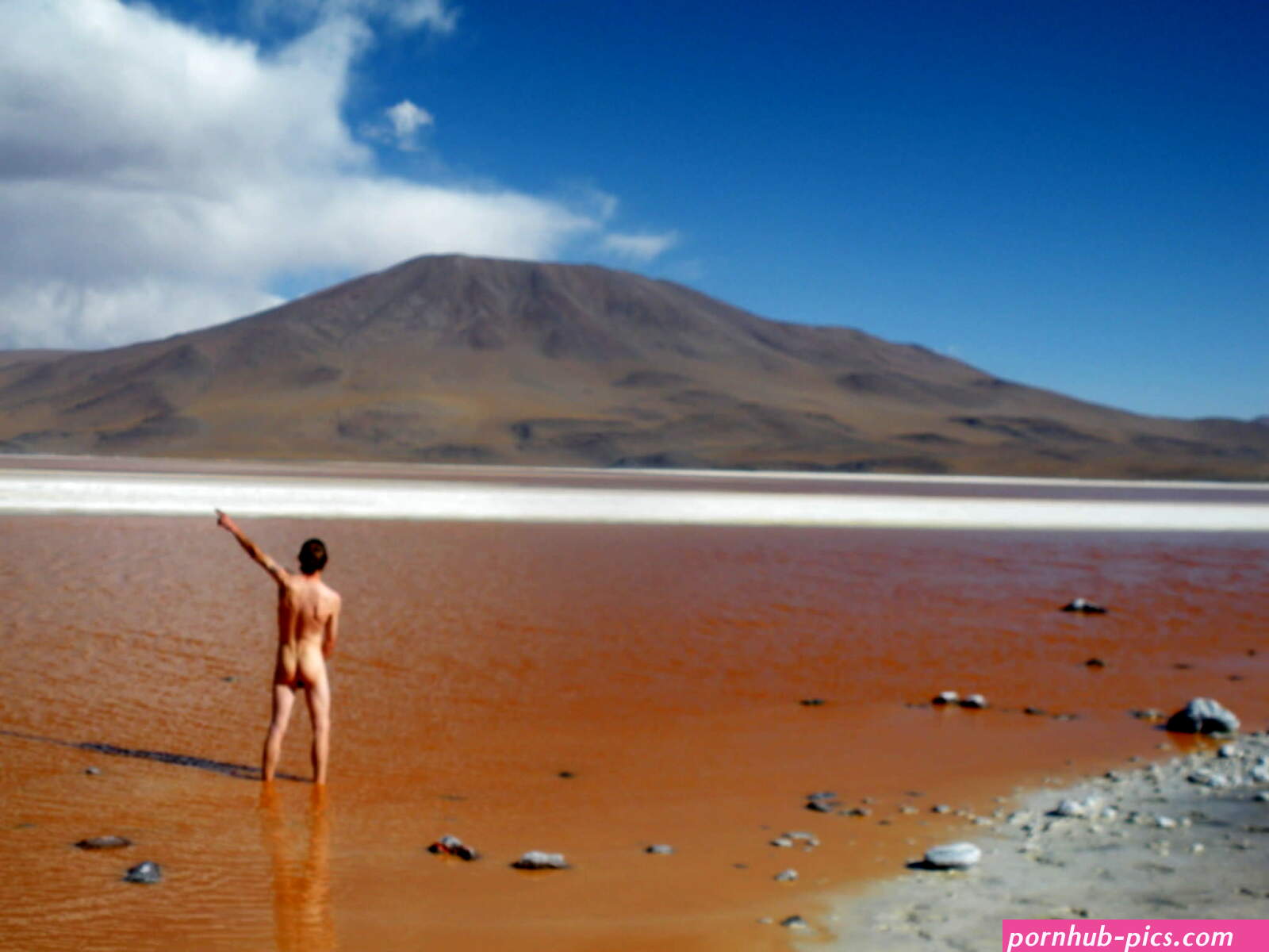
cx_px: 634
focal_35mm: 42
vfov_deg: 34.3
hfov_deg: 44.8
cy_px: 476
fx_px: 1540
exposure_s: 1/250
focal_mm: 7.5
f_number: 6.2
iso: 64
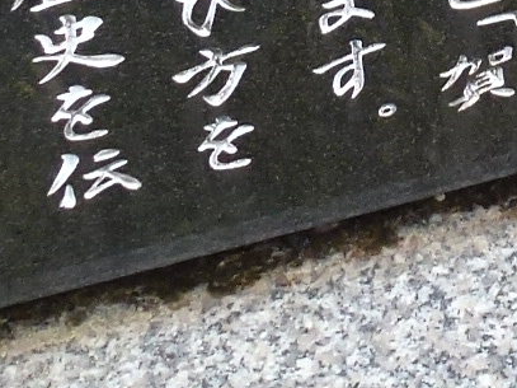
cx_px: 772
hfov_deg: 12.4
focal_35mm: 151
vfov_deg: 9.1
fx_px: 2255
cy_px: -467
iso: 100
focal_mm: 4.3
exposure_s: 1/125
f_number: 4
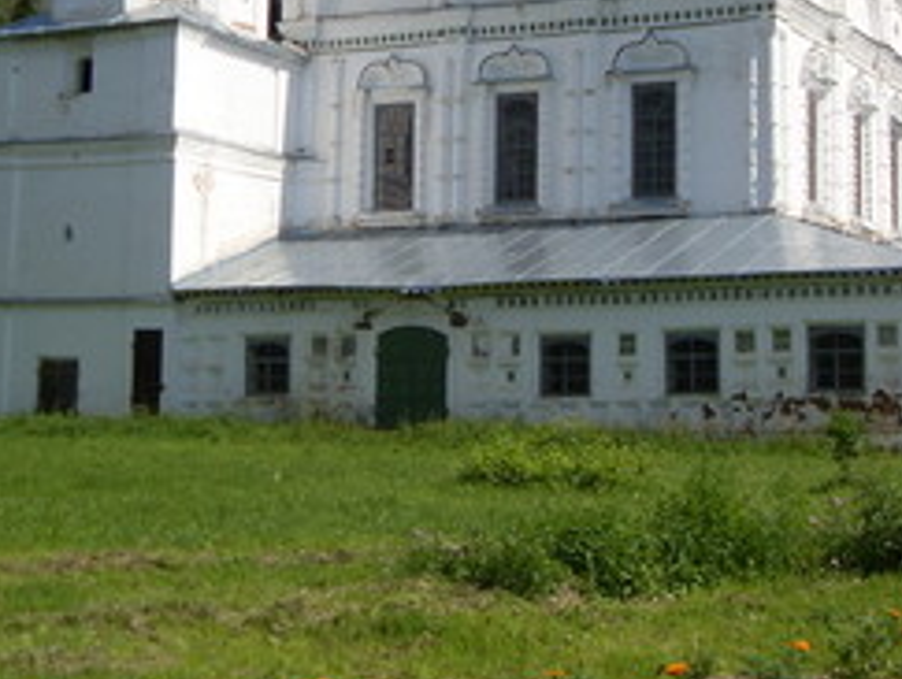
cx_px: 668
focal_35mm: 76
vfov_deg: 19.1
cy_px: 65
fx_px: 1983
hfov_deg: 25.3
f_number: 7
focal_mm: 6.3
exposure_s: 1/350
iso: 80
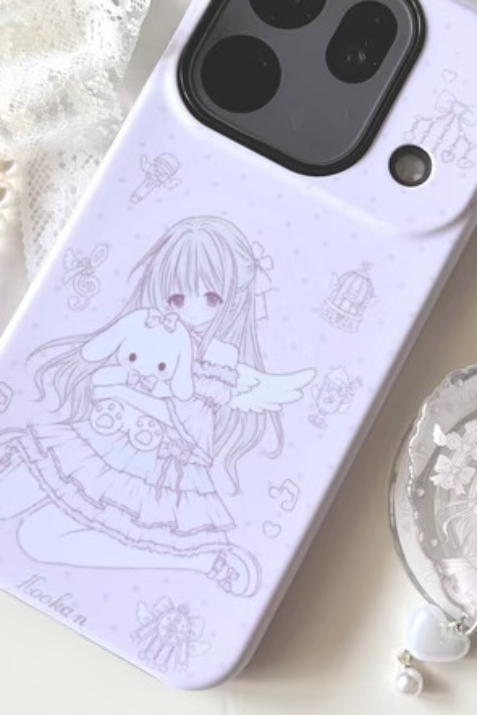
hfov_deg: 28.6
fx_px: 933
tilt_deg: -82.3
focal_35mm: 47
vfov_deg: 41.6
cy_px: 272
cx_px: 272
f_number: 1.6
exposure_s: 1/122
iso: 50
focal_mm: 5.96
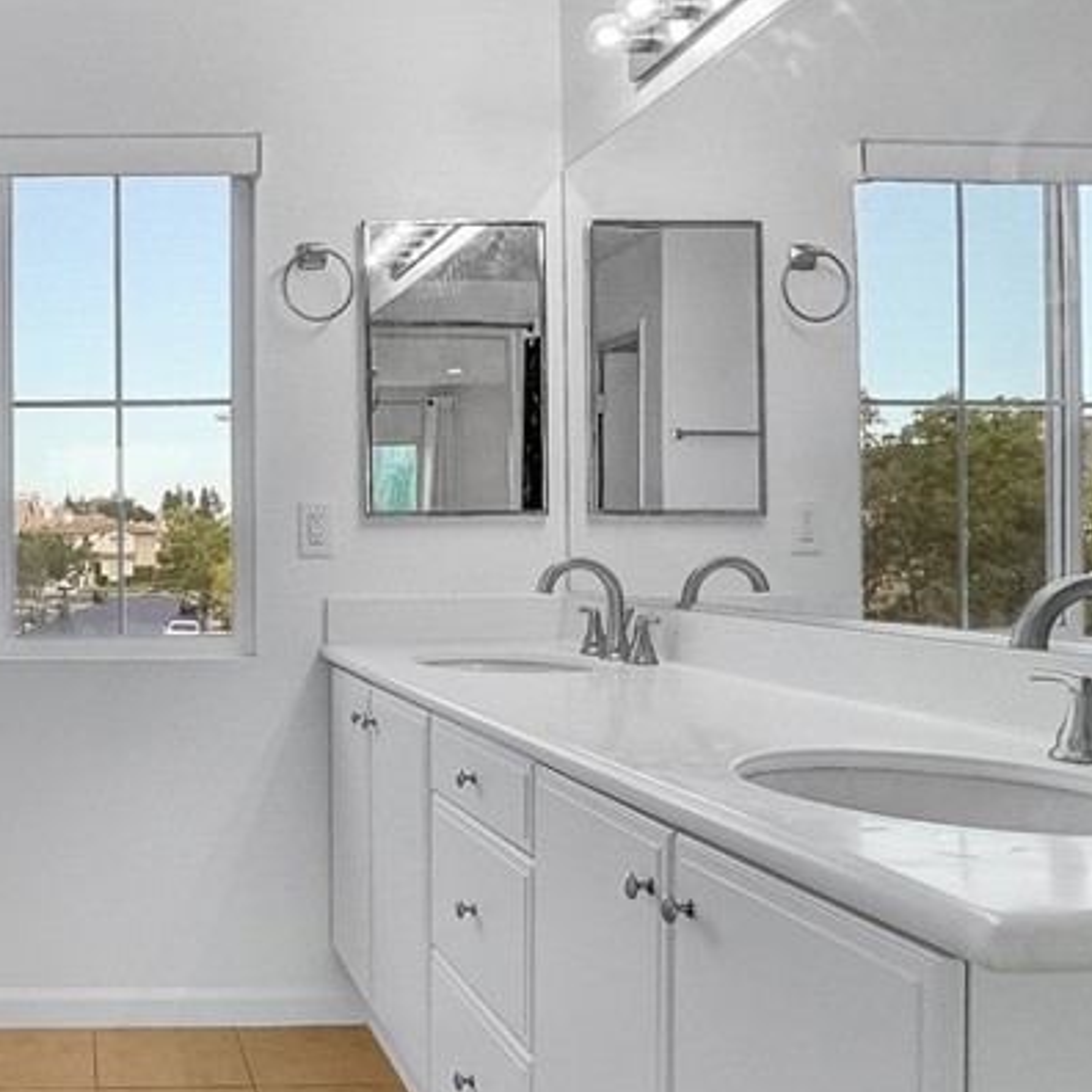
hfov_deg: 45.1
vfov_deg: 49.7
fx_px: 1178
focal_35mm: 33
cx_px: 108
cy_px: 561
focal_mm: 10
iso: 1000
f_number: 9
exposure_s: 1/500
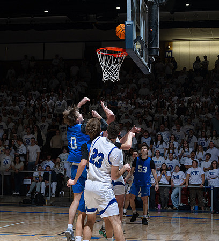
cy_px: 104
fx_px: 579
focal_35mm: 77
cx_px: 109
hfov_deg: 21.4
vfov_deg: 23.5
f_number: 6.3
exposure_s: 1/60
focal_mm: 50
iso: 100
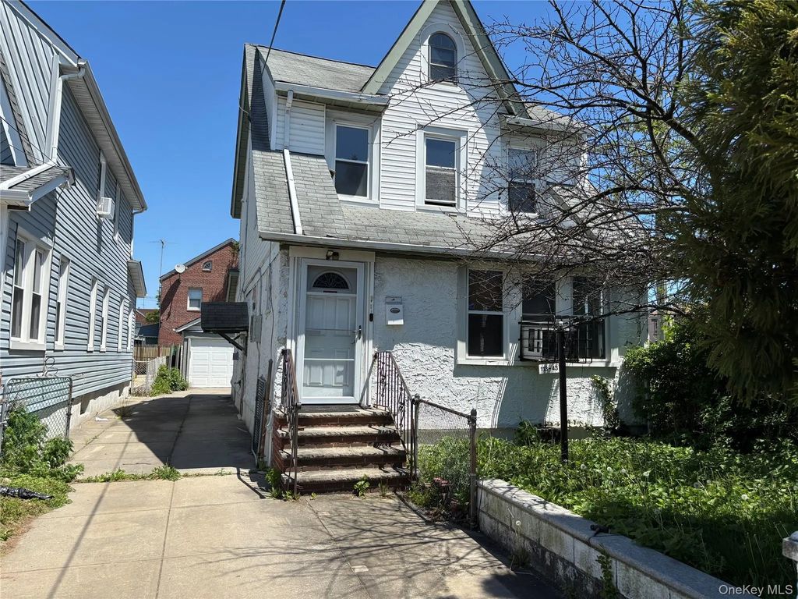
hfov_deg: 67.3
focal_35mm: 26
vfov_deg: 53.1
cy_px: 300
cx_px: 399
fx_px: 599
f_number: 1.6
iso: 50
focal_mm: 5.96
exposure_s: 1/3205
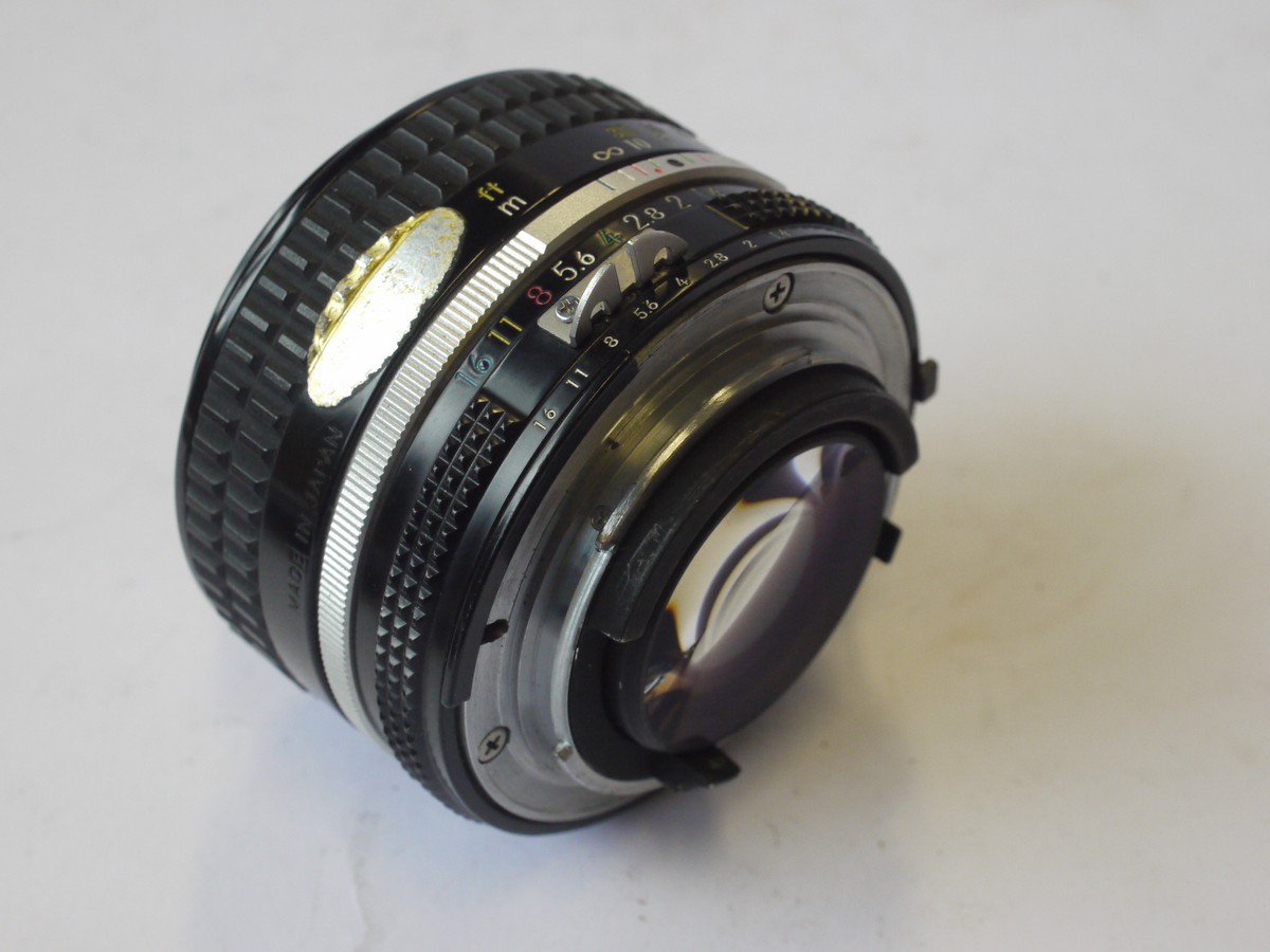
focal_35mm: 60
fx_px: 2201
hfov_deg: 32.2
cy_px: 476
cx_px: 635
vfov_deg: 24.4
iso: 800
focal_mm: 30
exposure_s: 1/100
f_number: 9
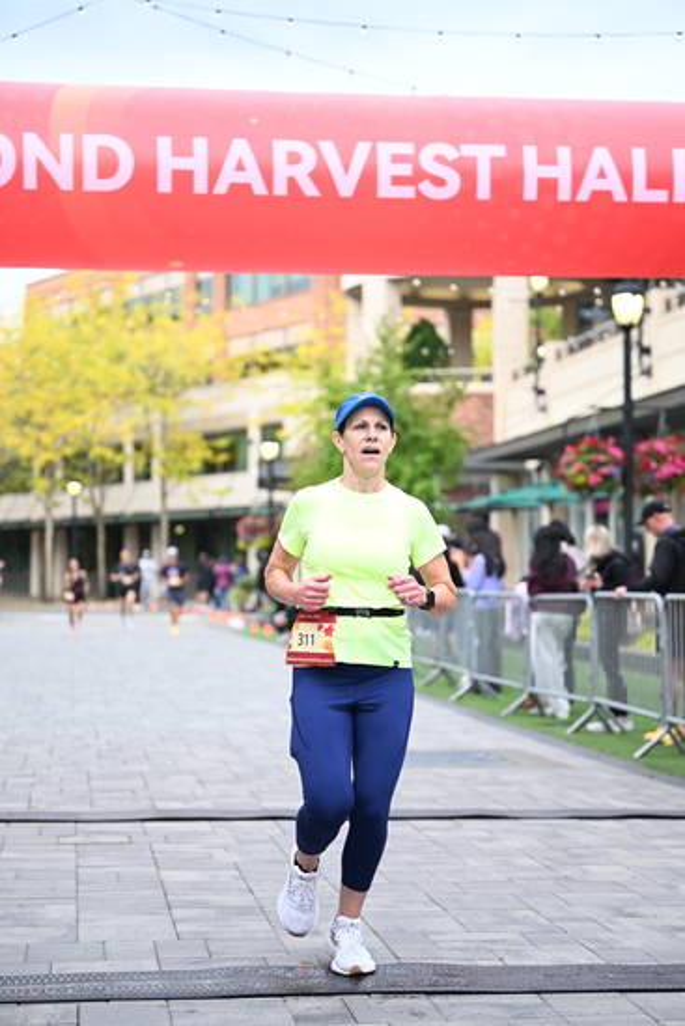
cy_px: 513
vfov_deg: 28.1
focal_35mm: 72
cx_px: 342
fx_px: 2054
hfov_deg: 18.9
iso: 1000
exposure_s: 1/1600
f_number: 2.8
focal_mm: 72
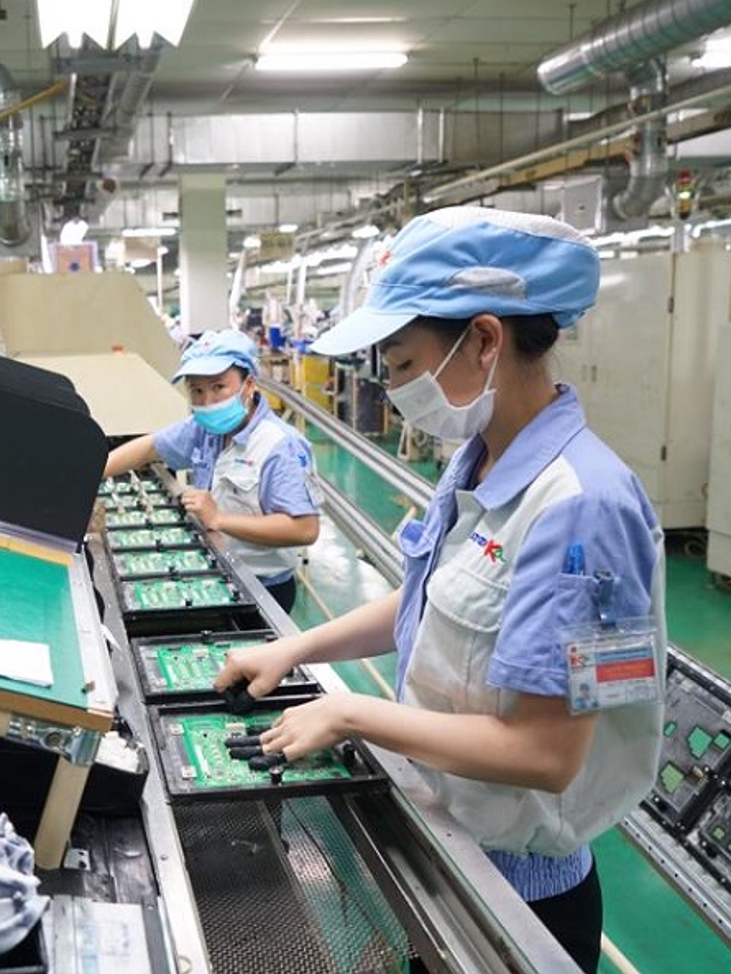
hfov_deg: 38.9
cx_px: 133
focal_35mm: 35
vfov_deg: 52.6
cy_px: 483
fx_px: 985
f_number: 4.5
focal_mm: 24
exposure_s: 1/80
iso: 2000
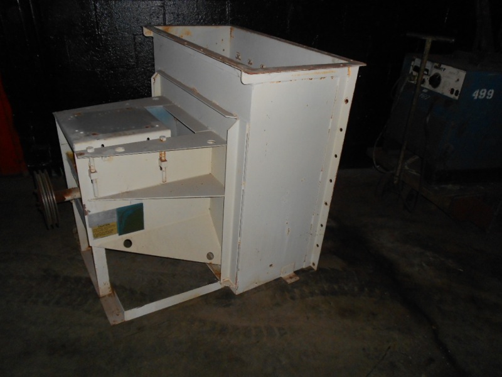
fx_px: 377
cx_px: 251
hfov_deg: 67.3
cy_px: 188
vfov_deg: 53.1
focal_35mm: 26
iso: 200
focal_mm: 4.6
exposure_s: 1/25
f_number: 3.2
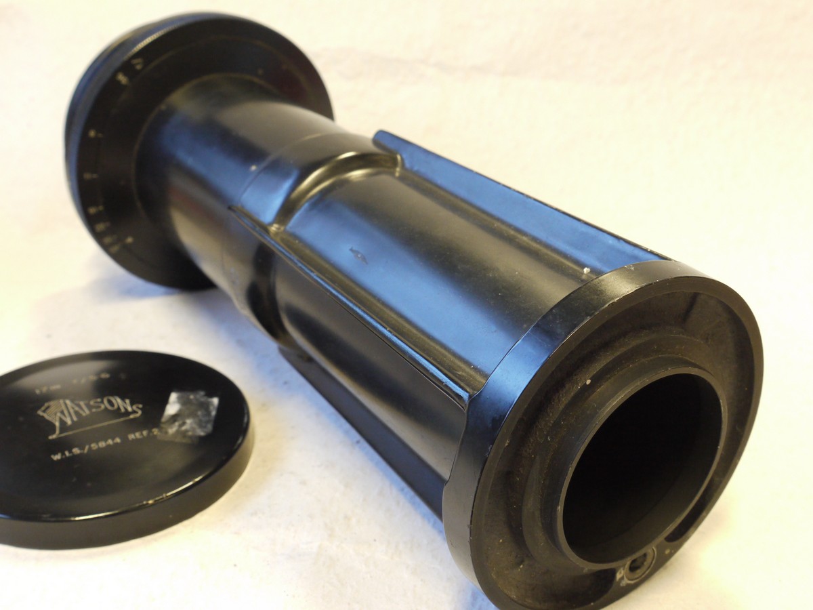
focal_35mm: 48
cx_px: 406
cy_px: 305
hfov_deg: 39.7
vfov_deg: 30.3
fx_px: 1127
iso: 800
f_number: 8
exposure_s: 1/15
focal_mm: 24
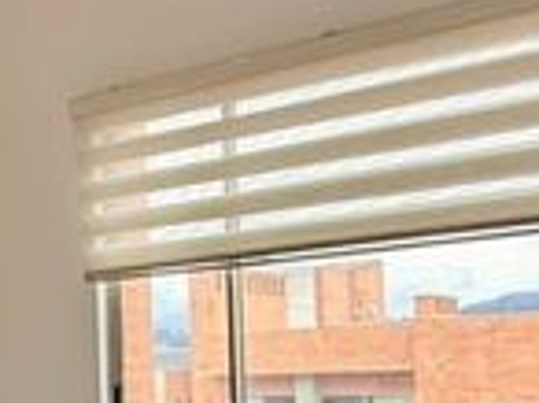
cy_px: 396
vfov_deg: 22.1
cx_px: -20
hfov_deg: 28.2
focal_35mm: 64
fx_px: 995
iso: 64
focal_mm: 2.22
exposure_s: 1/328
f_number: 2.2
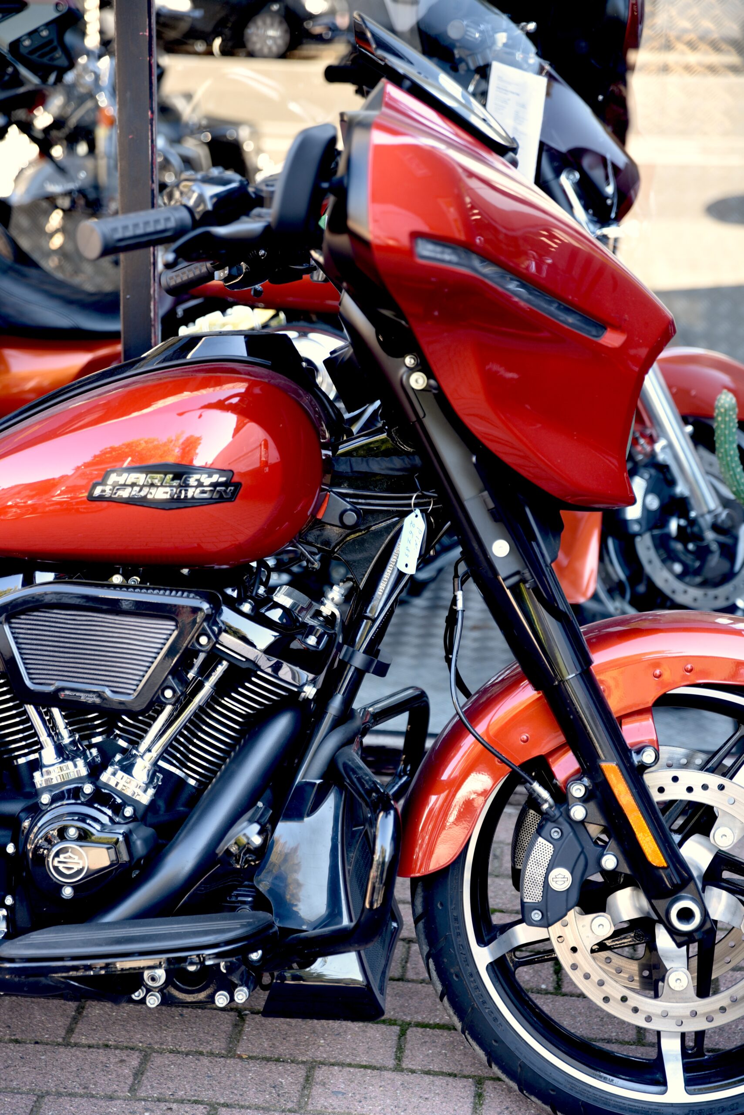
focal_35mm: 70
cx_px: 372
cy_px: 558
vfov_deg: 28.8
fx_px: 2168
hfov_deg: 19.5
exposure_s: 1/60
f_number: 2.8
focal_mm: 70
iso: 200
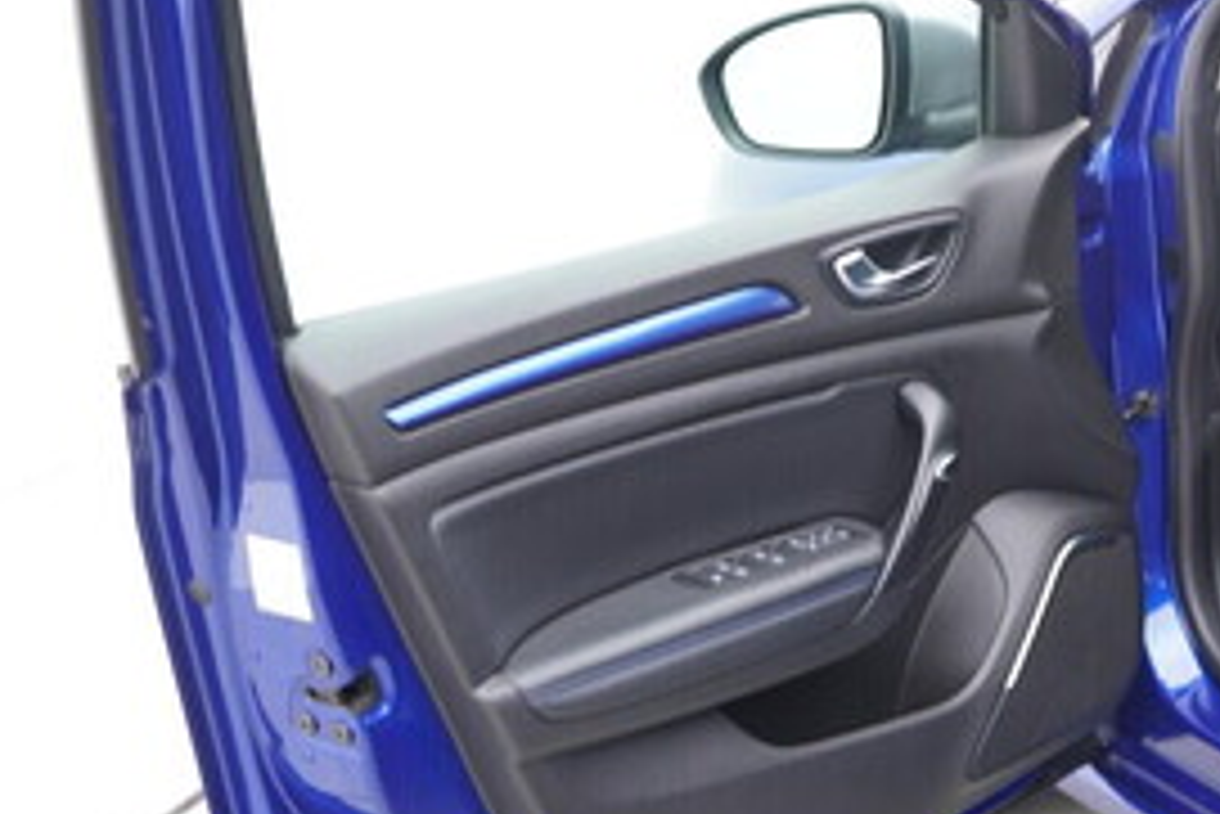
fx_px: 2475
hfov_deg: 26.8
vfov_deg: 18.7
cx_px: 1080
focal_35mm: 73
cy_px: 447
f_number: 2.8
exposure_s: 1/40
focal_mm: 24
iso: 200
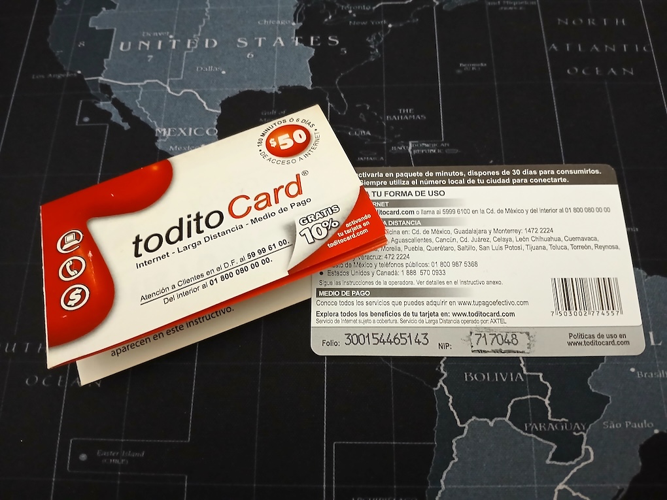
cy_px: 250
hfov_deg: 67.3
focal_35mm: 26
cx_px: 334
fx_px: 501
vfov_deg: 53.1
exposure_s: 1/20
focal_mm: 3.98
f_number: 1.8
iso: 500
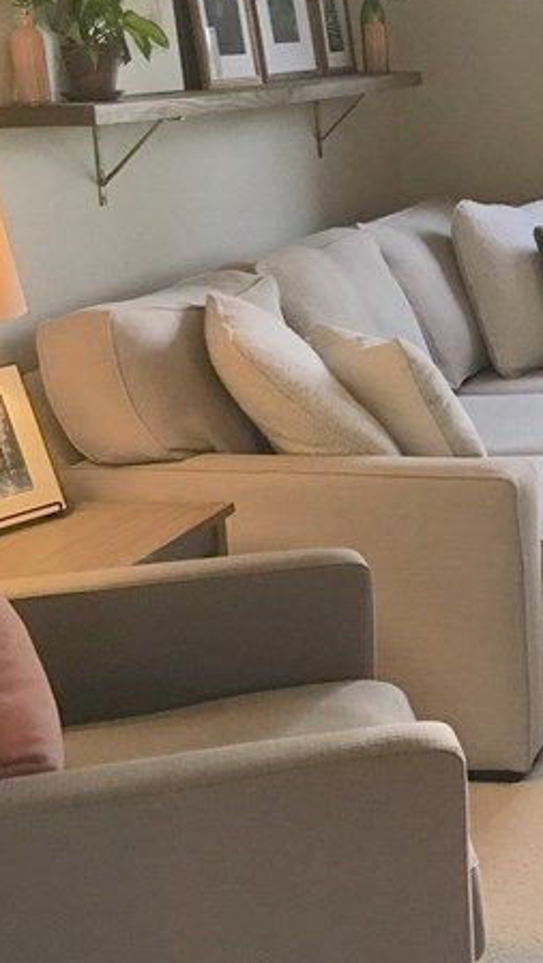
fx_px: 1841
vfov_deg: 29.2
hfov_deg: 15.0
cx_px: 908
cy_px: 347
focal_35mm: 72
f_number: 2.2
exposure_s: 1/30
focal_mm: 4.15
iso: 100
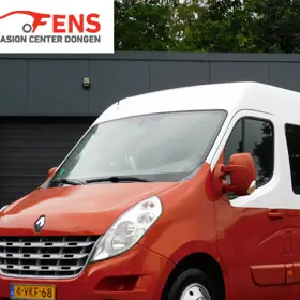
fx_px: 892
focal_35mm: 91
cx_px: 211
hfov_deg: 19.0
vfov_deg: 19.1
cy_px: 188
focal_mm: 10.7
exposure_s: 1/200
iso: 125
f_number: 4.2
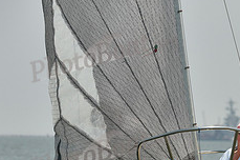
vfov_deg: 2.6
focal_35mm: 533
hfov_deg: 3.9
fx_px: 3548
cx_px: 233
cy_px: 192
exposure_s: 1/1600
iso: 320
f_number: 6.3
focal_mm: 210
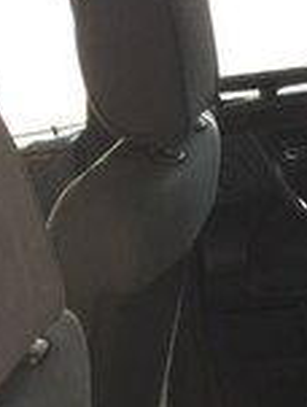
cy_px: 631
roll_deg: +11.1
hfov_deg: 15.2
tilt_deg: -35.7
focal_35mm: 95
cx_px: 353
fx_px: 1119
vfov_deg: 18.1
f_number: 2.2
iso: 32
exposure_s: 1/50
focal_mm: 4.15
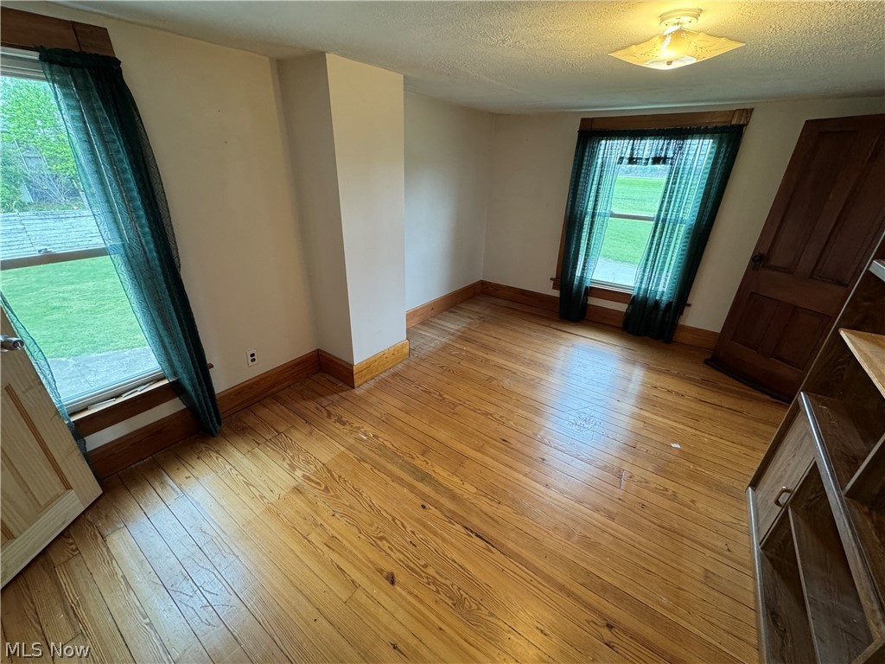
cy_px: 332
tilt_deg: -25.9
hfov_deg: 102.1
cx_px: 442
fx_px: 358
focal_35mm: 14
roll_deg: -1.8
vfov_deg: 85.7
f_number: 2.2
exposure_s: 1/120
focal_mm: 2.22
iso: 250
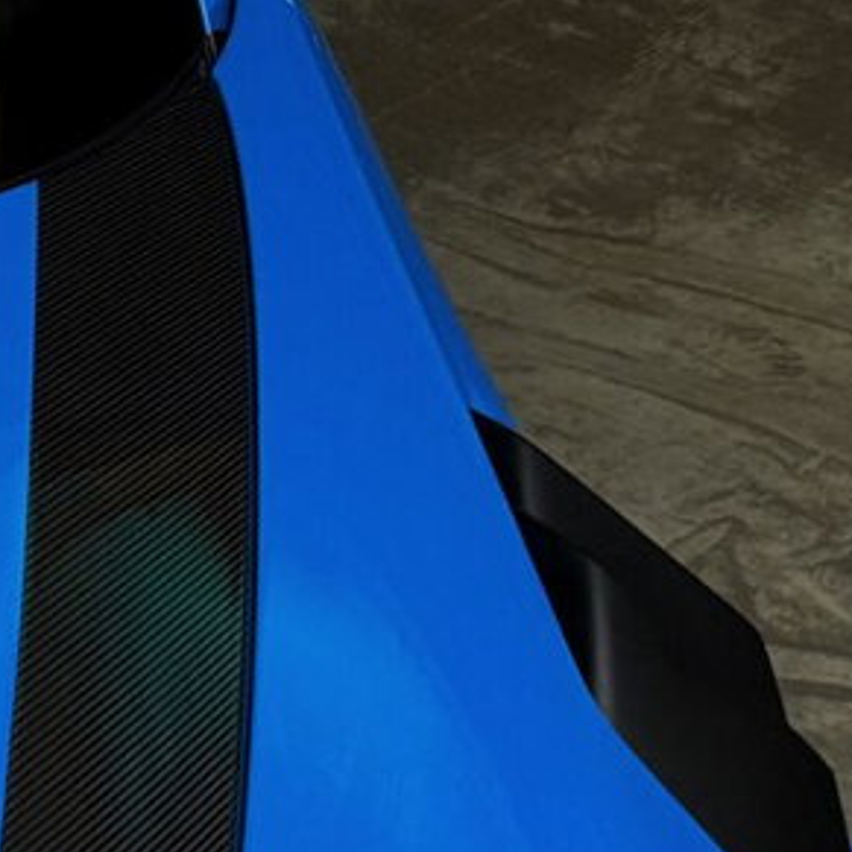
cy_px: 1859
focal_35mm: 131
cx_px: -966
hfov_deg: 11.7
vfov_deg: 11.6
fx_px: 3648
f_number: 1.78
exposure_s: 1/50
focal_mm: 6.76
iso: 200
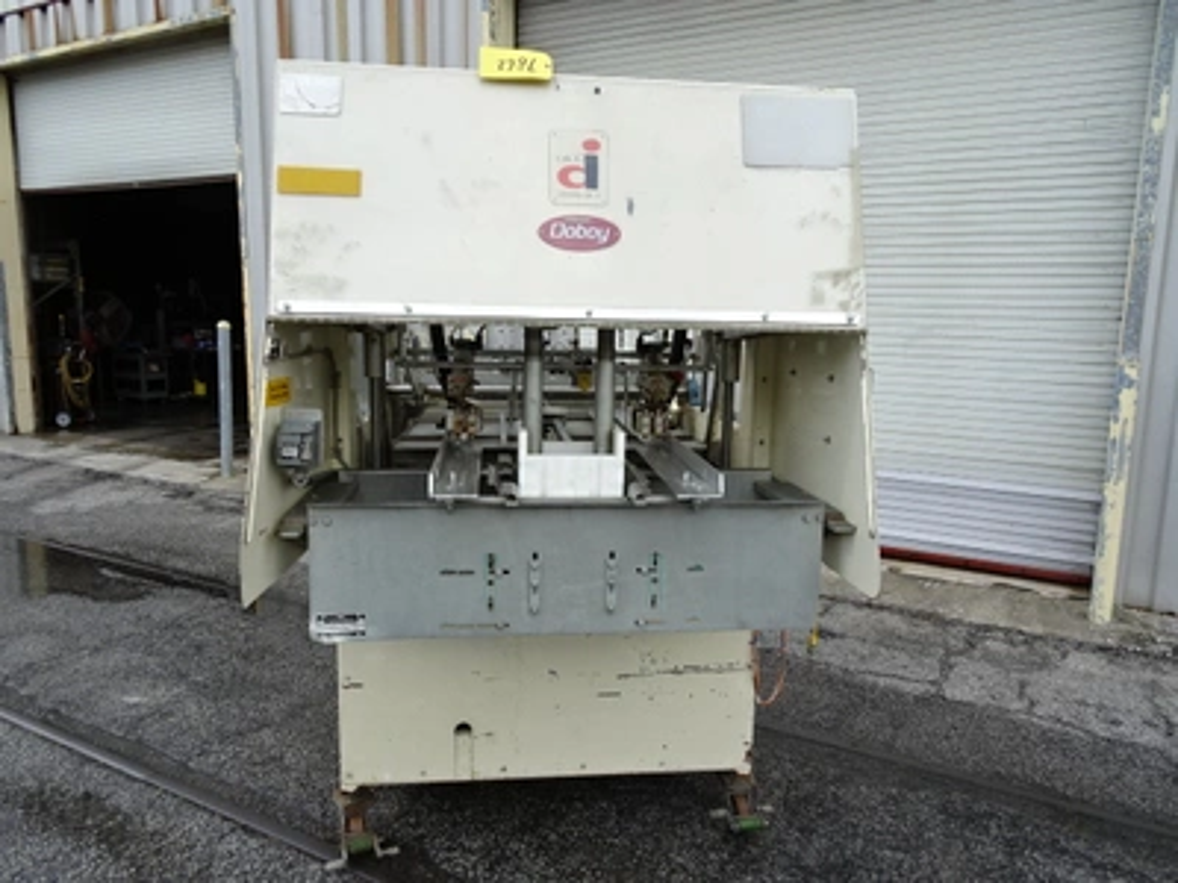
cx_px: 589
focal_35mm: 24
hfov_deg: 71.6
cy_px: 442
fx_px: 817
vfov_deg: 56.8
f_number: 3.5
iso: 80
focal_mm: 4.1
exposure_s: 1/400
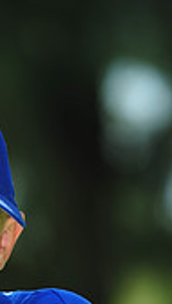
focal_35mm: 714
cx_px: -75
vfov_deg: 3.0
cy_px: 479
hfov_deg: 1.7
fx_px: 5772
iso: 200
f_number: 4.5
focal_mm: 200
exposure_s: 1/500
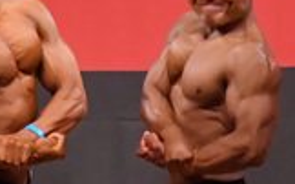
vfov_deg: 1.4
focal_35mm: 911
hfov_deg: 2.3
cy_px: 191
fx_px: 7319
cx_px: -57
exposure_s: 1/400
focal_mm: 125
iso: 9000
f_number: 5.6
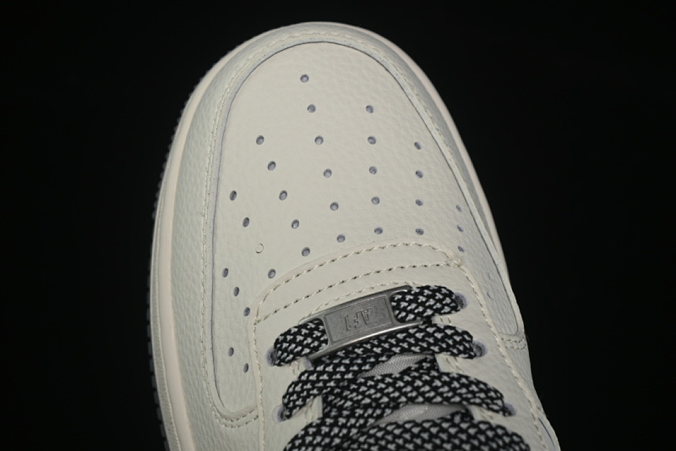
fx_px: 1408
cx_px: 338
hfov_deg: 27.0
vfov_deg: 18.2
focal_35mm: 75
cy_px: 226
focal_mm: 50
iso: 160
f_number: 7.1
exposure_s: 1/50
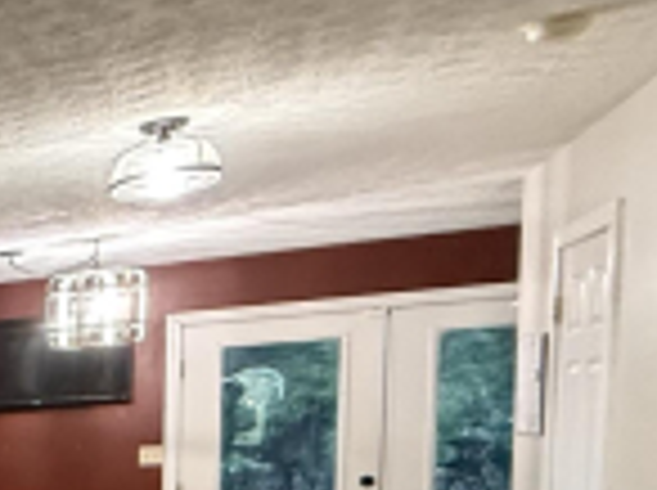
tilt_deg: -5.5
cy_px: 571
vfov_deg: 21.4
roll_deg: +3.0
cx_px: -754
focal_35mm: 64
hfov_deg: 17.5
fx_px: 1213
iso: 640
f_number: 2.2
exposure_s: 1/60
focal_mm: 2.22
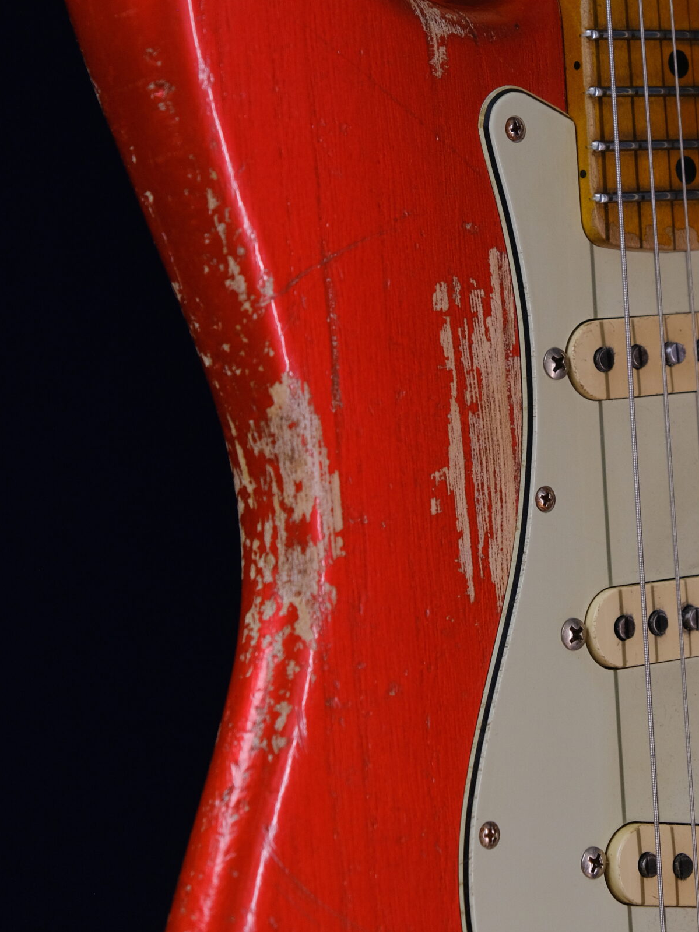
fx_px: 3151
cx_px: 467
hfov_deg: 12.6
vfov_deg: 16.7
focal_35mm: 117
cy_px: 198
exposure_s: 1/180
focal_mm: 50.5
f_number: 4
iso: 800
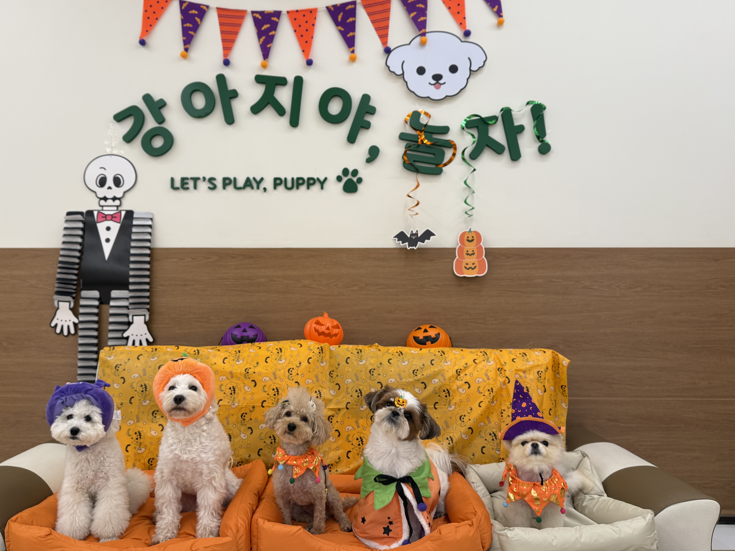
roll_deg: +0.2
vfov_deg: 51.3
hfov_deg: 65.2
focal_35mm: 27
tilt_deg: +4.3
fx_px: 573
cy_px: 256
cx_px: 335
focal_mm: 6.76
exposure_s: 1/120
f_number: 1.78
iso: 64
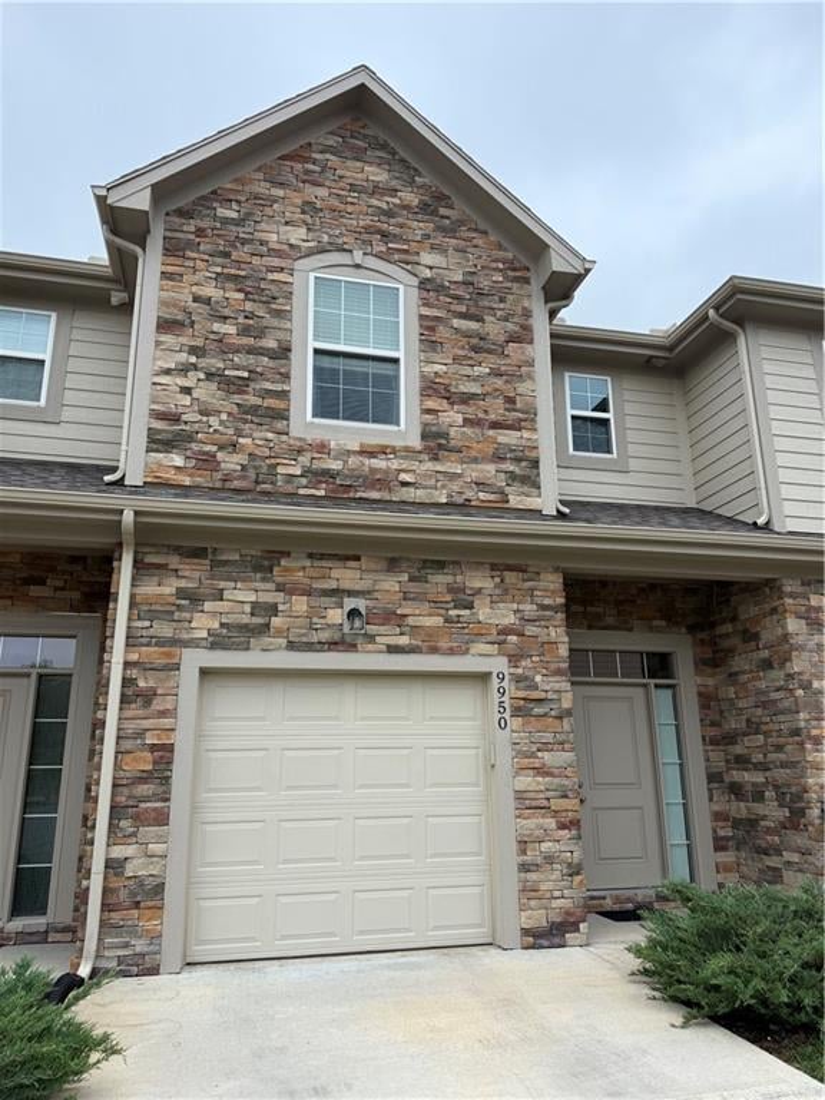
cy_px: 550
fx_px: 763
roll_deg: +0.6
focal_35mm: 24
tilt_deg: +16.3
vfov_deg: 71.6
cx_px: 412
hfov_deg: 56.8
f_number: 1.78
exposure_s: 1/1689
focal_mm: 6.76
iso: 100
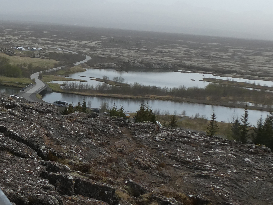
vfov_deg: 24.2
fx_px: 473
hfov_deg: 29.2
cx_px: -23
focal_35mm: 60
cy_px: 59
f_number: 4
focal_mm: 4.3
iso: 80
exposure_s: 1/800
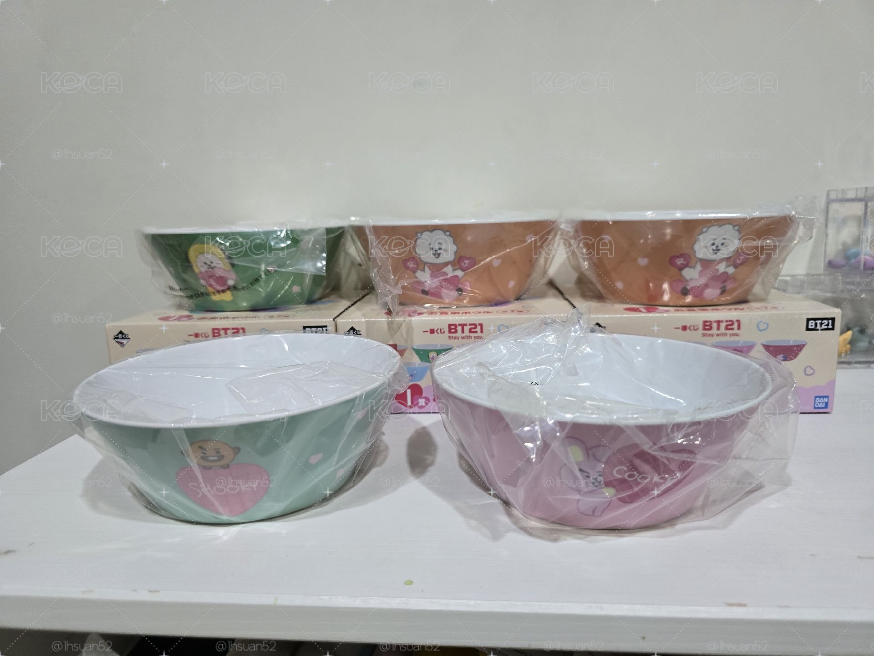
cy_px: 328
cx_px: 437
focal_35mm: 23
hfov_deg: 73.9
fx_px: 581
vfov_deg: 58.9
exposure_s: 1/120
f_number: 1.7
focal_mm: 6.3
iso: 500
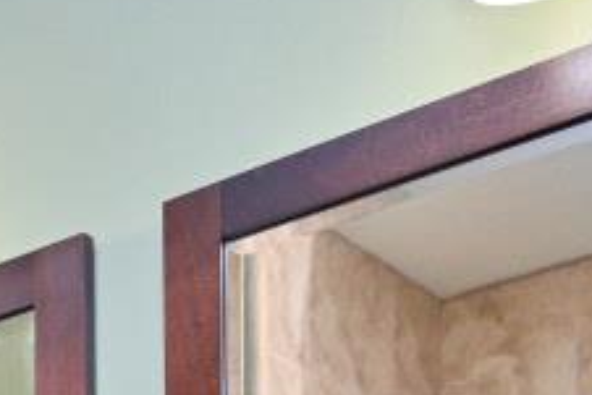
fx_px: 1530
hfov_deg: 17.2
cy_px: 934
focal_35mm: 93
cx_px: -524
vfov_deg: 12.0
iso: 220
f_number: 4
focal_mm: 14
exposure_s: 1/60
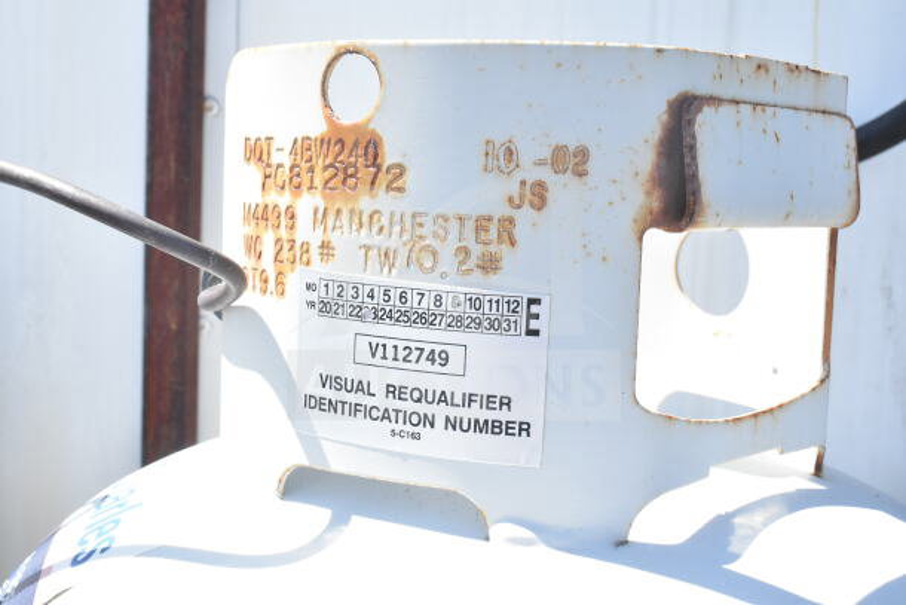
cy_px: 302
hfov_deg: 38.9
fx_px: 1284
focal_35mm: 51
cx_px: 453
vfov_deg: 26.5
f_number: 13
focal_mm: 34
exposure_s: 1/640
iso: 1600
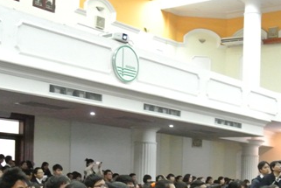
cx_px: 191
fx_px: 547
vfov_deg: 18.8
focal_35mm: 70
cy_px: 205
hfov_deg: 28.6
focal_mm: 11
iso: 2800
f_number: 3.5
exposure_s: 1/60
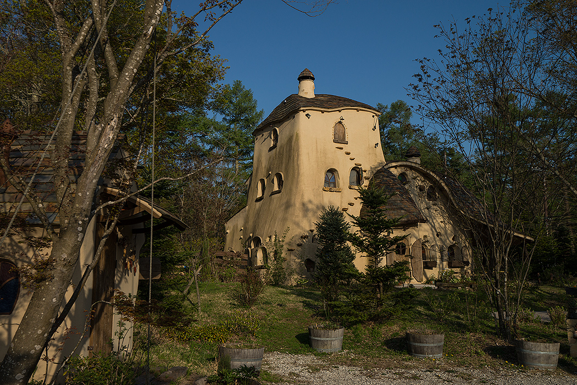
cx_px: 288
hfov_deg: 54.4
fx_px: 561
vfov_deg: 37.9
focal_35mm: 35
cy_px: 192
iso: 100
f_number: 16
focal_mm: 35
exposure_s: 1/100
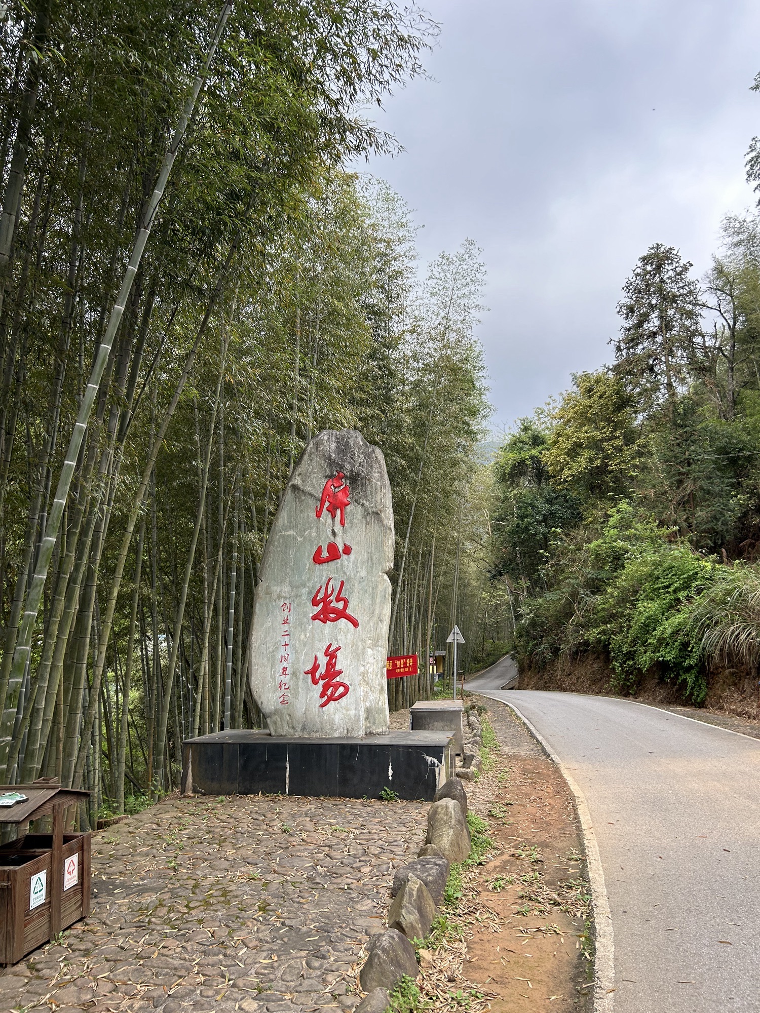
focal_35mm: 26
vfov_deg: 67.3
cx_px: 380
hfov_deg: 53.1
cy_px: 506
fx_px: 761
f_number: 1.5
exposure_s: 1/506
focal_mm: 5.7
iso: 50
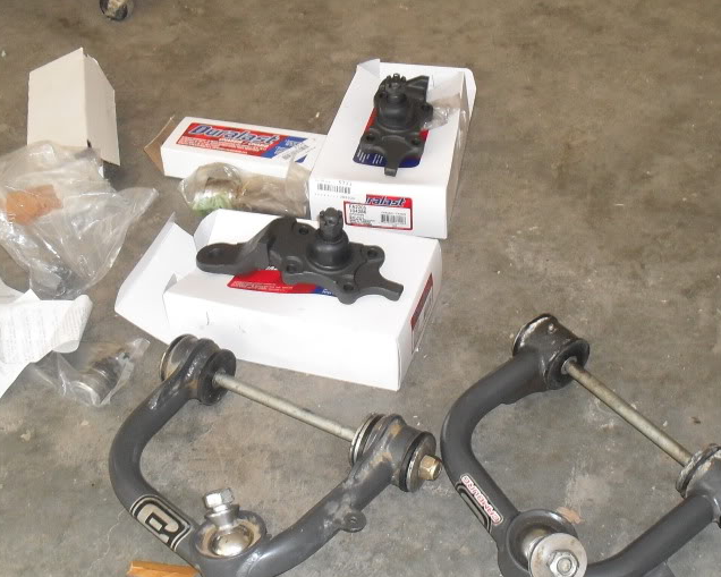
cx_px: 406
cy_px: 316
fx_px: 1174
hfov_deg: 34.1
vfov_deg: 27.6
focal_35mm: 55
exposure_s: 1/45
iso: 160
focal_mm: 6.3
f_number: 3.2
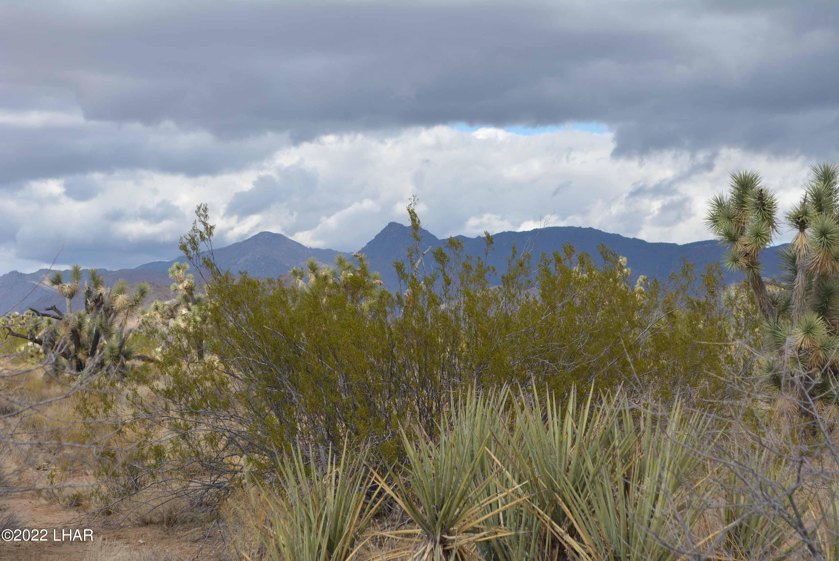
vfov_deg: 16.6
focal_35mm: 82
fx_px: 1924
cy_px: 280
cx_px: 420
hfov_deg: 24.6
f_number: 8
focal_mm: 55
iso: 125
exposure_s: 1/250
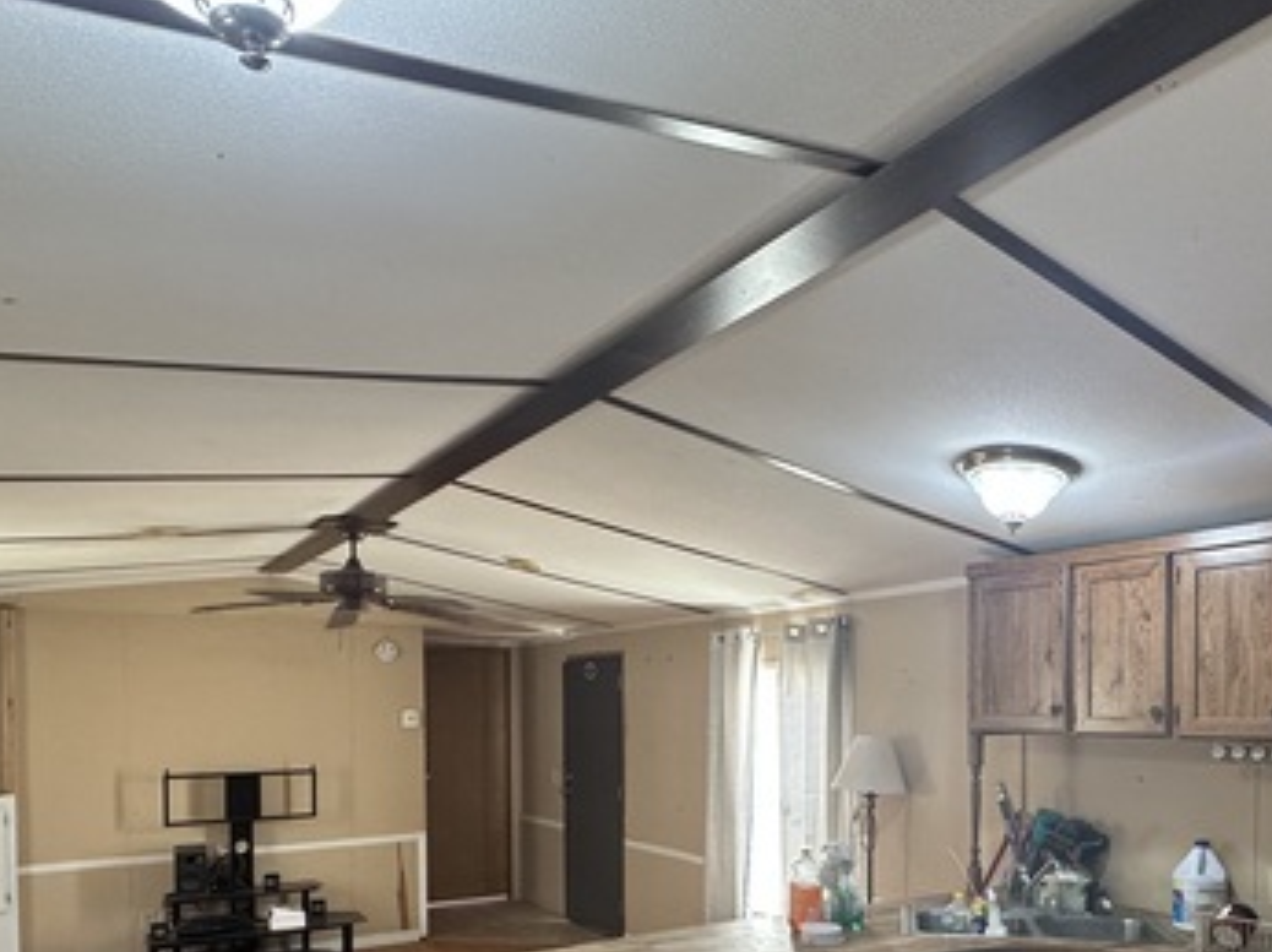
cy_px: 731
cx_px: 781
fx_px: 991
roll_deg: -0.1
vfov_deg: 49.0
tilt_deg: -1.6
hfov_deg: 64.6
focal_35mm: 27
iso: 250
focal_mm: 2.22
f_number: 2.2
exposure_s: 1/120
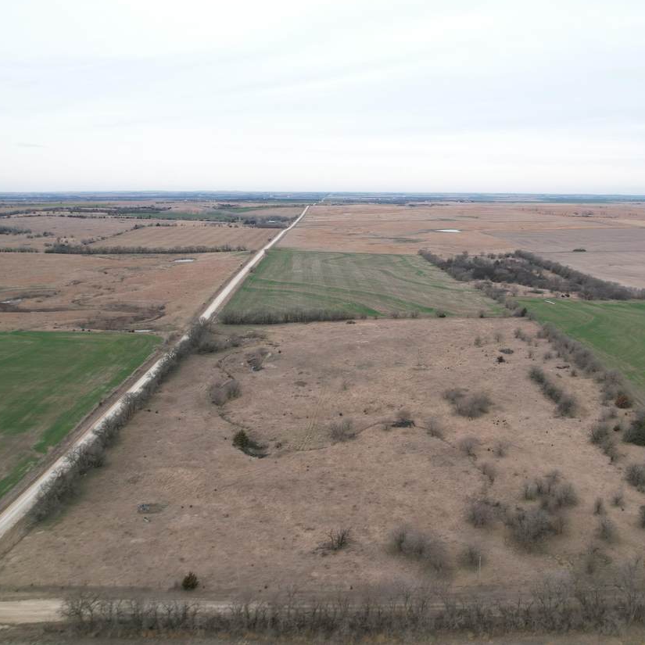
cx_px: 381
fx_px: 611
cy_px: 312
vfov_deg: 55.6
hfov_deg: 55.3
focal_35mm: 29
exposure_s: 1/25
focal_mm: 8.38
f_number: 2.8
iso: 100
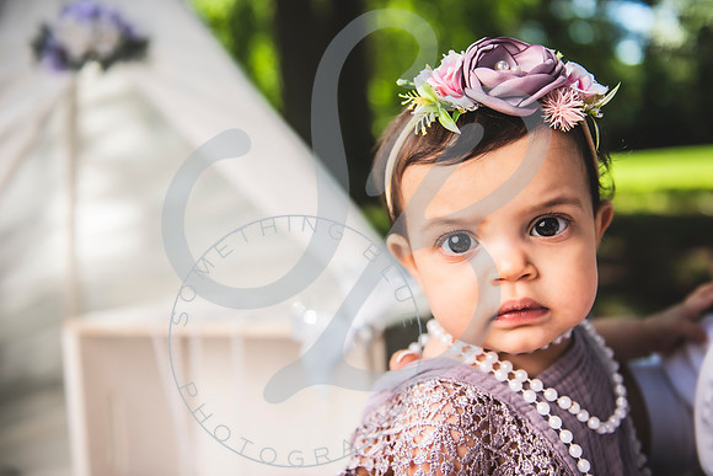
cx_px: 356
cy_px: 238
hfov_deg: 50.7
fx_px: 753
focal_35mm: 38
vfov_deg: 35.1
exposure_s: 1/400
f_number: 2.8
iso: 100
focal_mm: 38
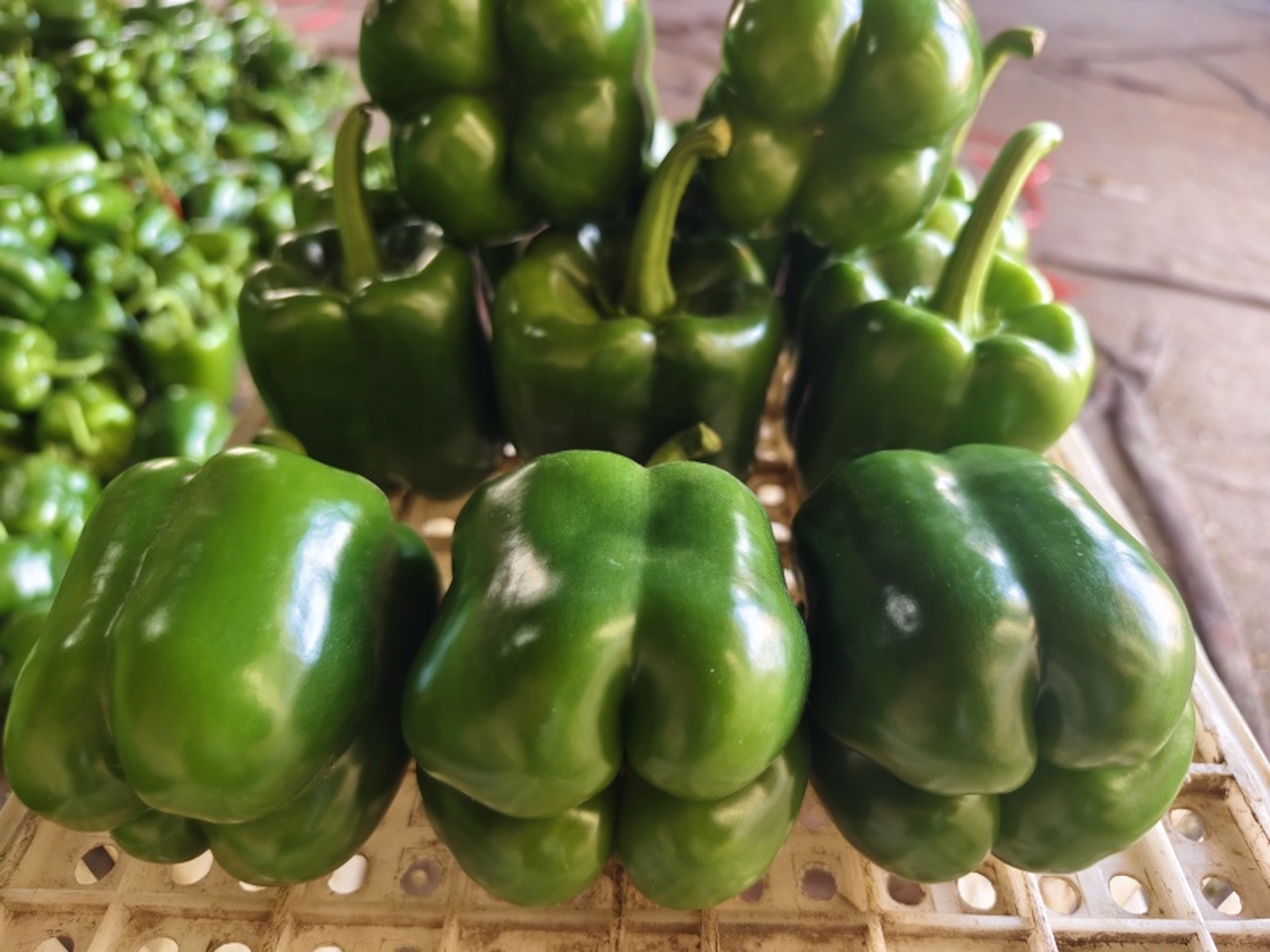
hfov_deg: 73.9
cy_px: 476
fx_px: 844
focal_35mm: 23
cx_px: 635
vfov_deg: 58.9
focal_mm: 8.67
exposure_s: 1/50
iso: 357
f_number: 1.75
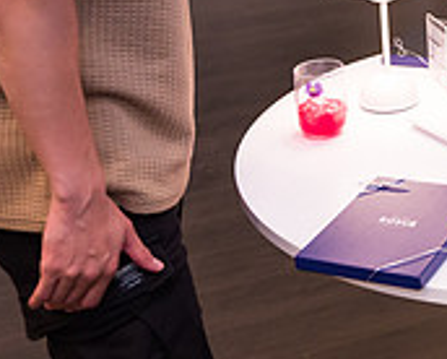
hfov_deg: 21.8
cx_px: 509
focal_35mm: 82
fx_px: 1086
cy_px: -75
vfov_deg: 17.8
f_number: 3.2
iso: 1600
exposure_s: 1/200
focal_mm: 26
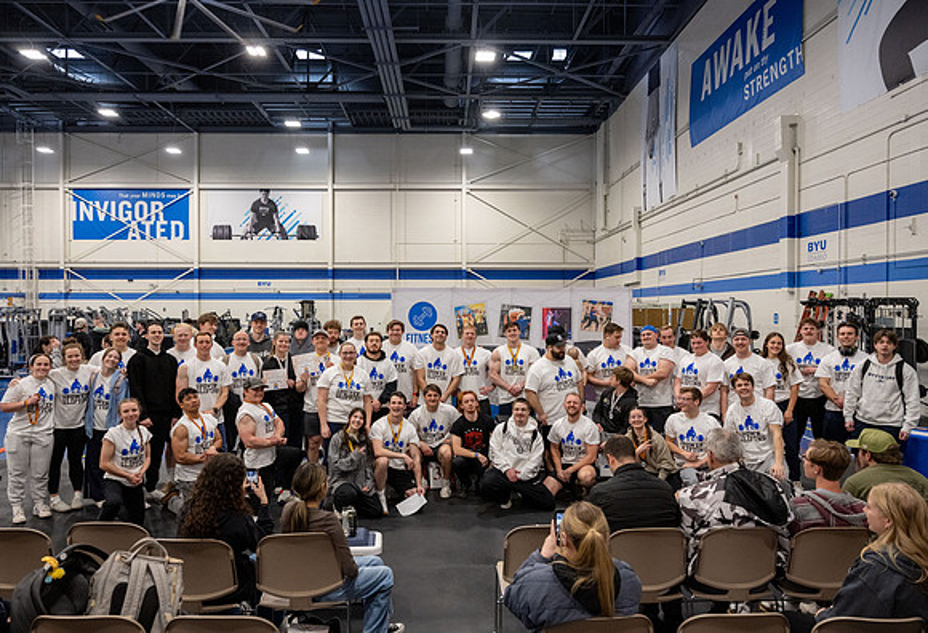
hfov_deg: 71.4
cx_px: 452
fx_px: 646
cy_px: 316
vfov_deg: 52.3
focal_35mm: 25
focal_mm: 24
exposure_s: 1/125
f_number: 4
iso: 1000
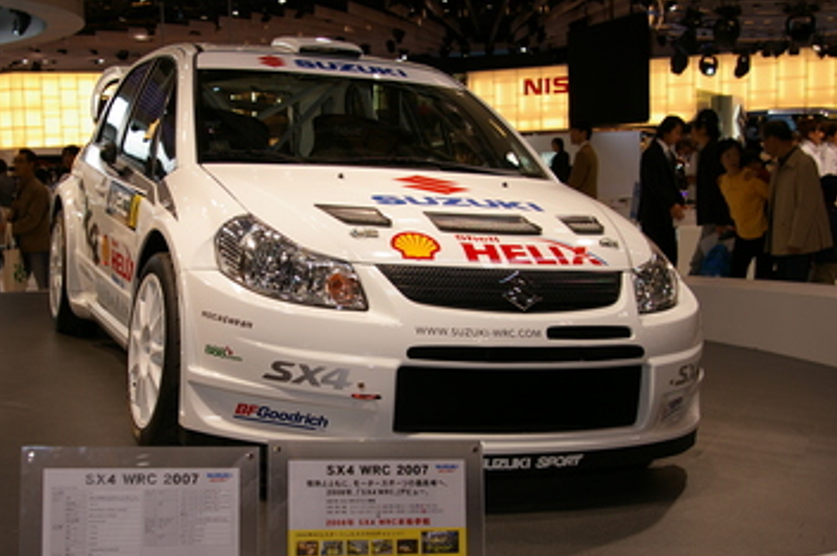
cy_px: 305
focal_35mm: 46
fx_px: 1068
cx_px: 314
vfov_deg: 29.2
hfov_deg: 42.5
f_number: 5.6
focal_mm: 24
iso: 200
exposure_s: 1/100
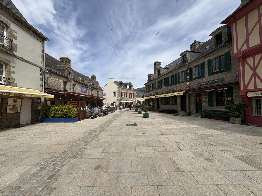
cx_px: 131
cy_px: 98
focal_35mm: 14
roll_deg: +0.6
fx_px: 106
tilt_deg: +2.9
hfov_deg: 102.1
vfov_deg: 85.7
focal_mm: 2.22
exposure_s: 1/2674
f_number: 2.2
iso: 50
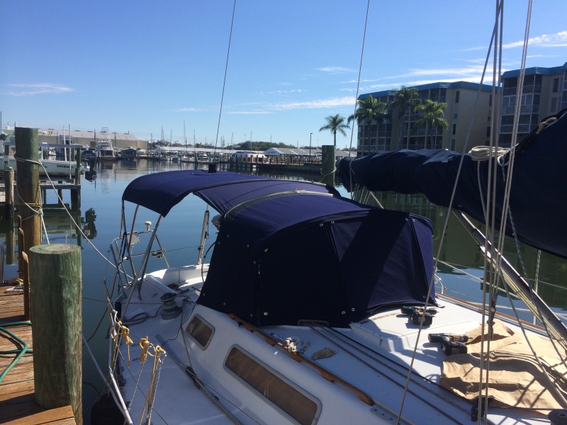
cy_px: 212
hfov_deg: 60.0
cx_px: 284
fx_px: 491
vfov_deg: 46.8
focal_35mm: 30
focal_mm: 4.12
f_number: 2.2
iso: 40
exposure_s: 1/2415
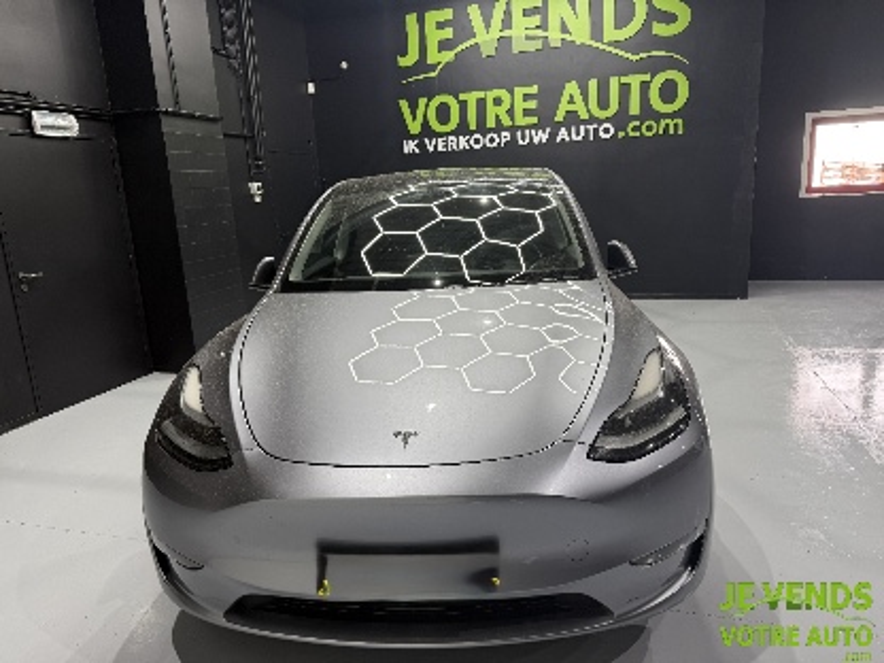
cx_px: 442
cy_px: 332
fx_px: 613
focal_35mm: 24
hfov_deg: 71.6
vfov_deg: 56.8
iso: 100
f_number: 1.78
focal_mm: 6.76
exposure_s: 1/100
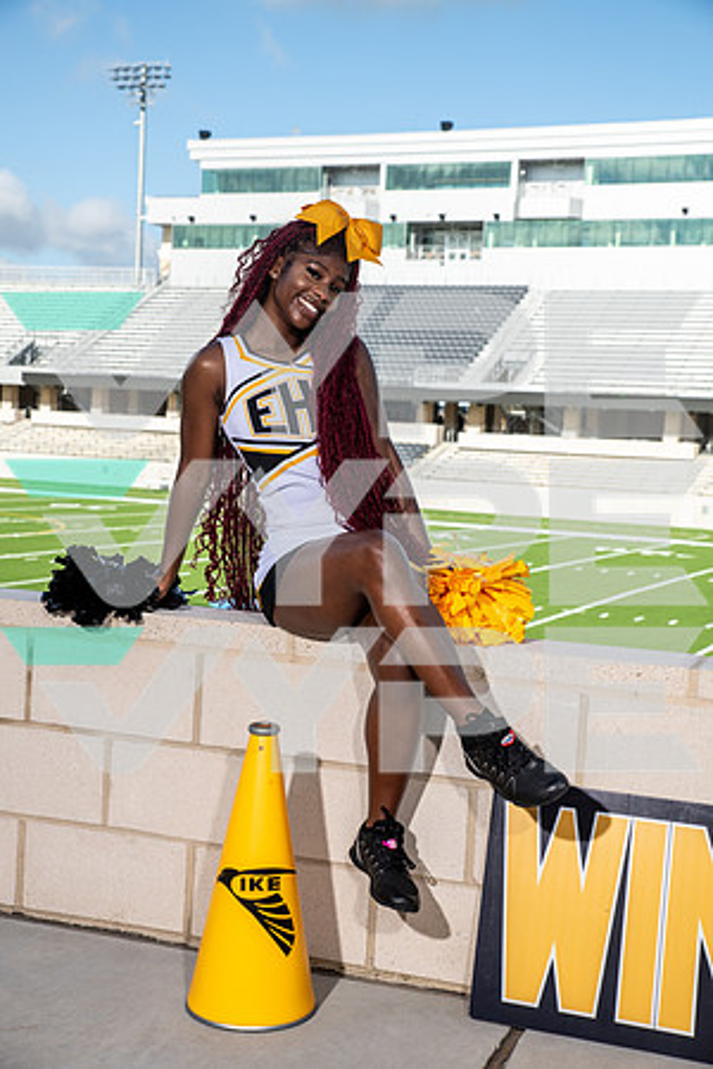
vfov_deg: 38.2
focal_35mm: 52
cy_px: 534
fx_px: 1545
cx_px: 356
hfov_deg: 26.0
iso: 100
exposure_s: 1/320
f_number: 7.1
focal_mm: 52
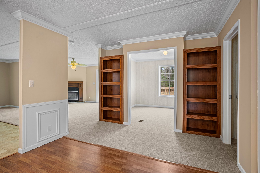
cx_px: 130
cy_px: 86
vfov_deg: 70.4
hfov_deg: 93.3
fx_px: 123
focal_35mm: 17
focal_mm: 17
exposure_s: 1.6
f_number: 11
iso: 100
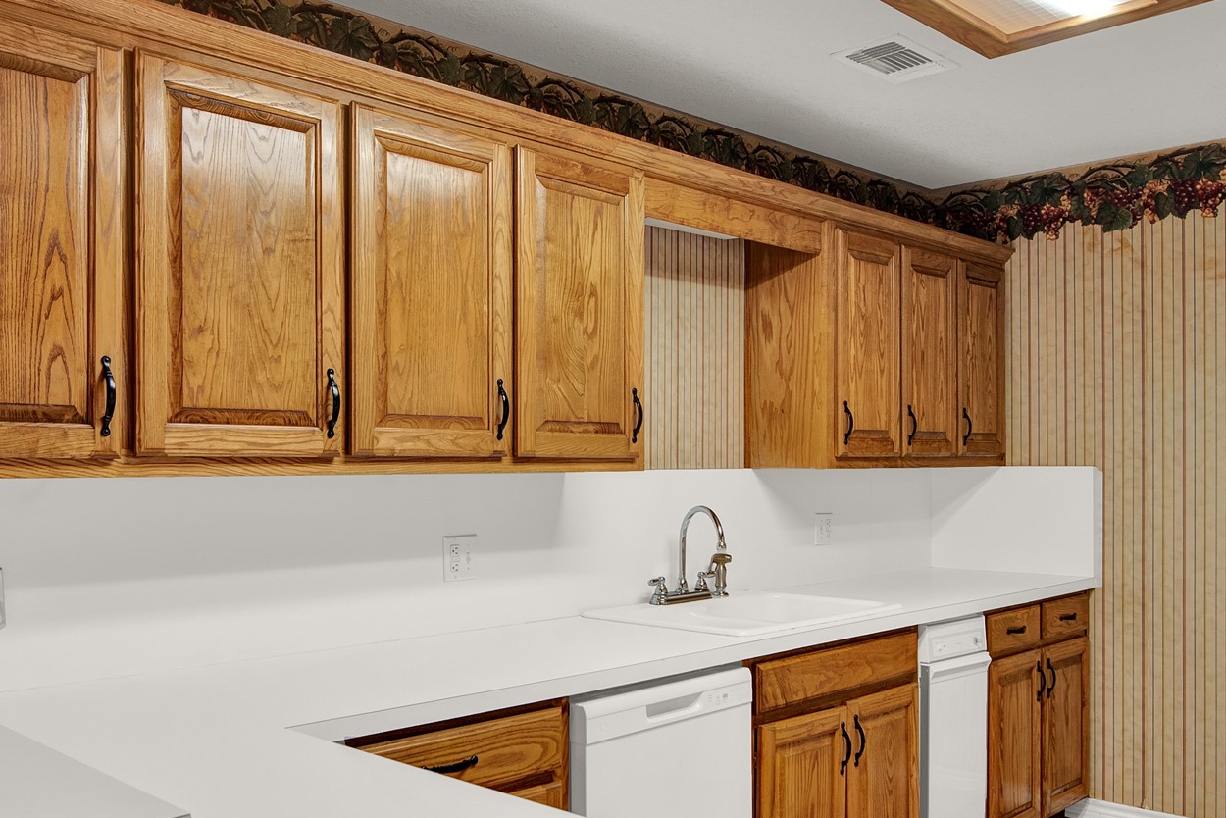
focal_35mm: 33
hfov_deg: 56.7
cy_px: 466
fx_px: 1124
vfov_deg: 39.9
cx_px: 484
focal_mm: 19
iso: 400
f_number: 6.3
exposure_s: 1/25
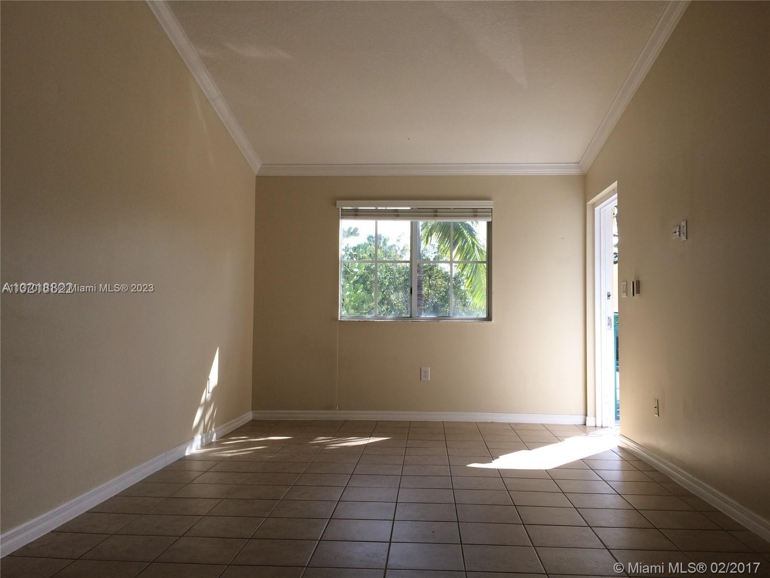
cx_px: 385
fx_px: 645
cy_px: 289
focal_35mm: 29
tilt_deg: +2.6
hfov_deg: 61.7
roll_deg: -0.3
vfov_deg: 48.2
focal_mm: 4.15
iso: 32
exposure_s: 1/336
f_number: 2.2
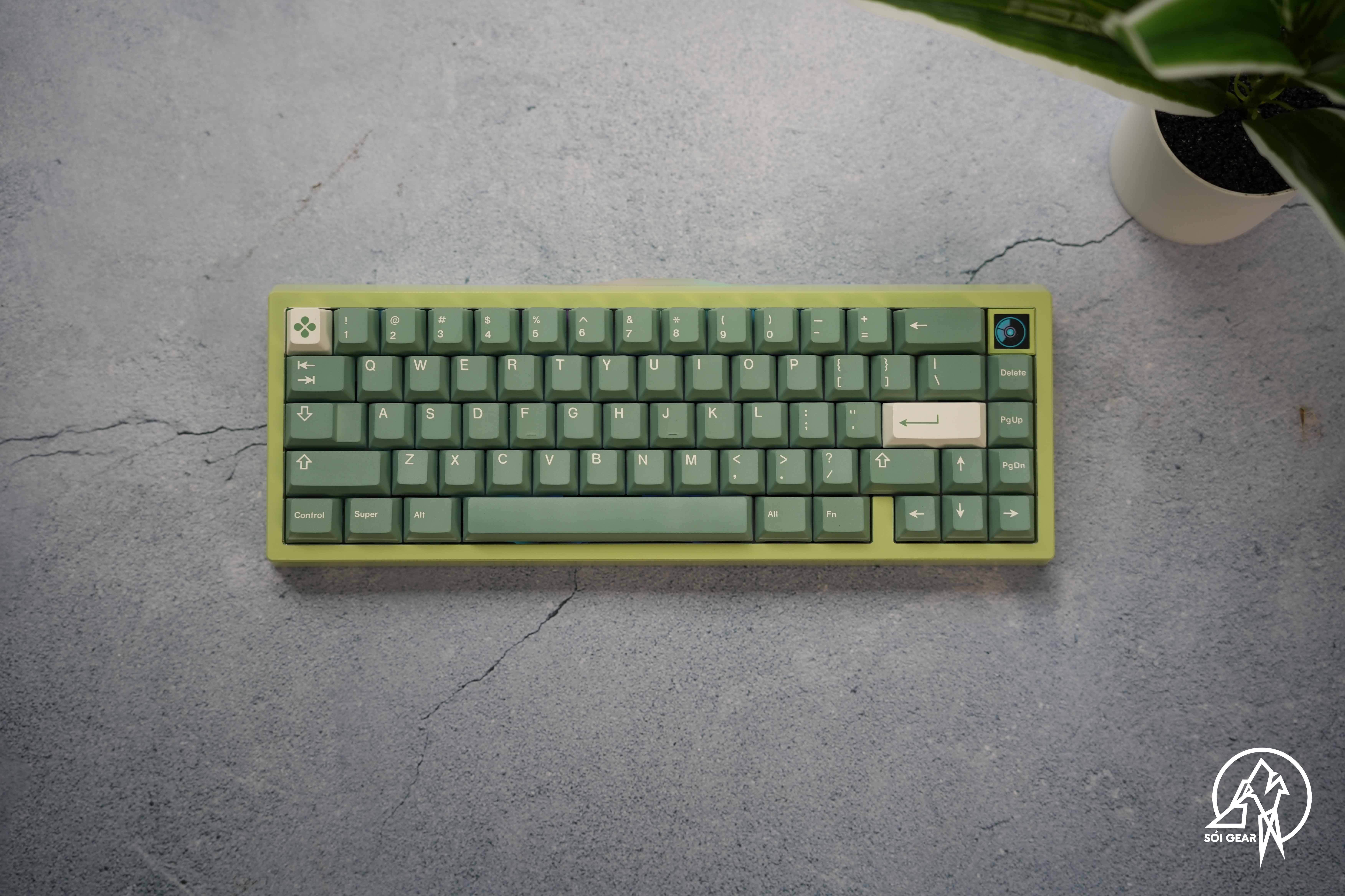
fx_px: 1931
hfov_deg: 38.4
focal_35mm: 52
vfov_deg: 26.1
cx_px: 672
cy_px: 448
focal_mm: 51.7
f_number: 2.8
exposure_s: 1/800
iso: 320
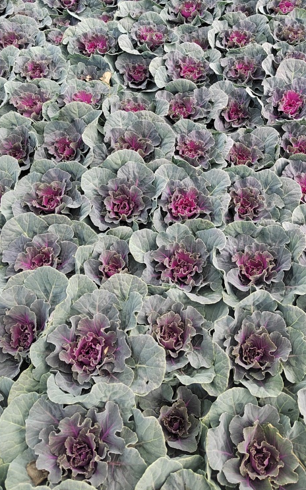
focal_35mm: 35
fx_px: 467
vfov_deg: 54.2
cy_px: 161
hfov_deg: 36.2
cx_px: 172
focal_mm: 5.52
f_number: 1.9
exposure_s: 1/889
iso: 509
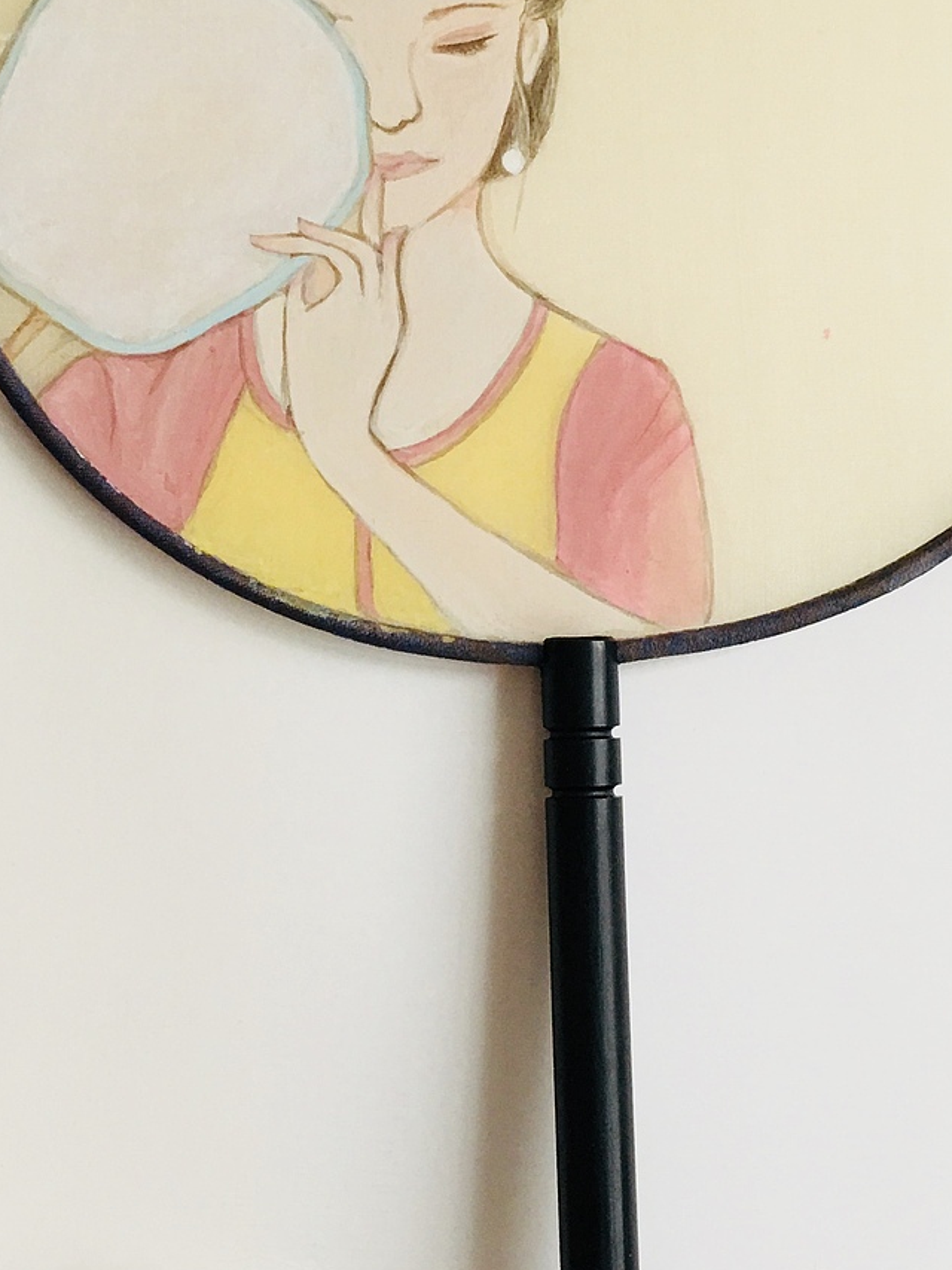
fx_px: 2128
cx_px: 419
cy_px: 524
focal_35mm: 58
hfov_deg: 25.2
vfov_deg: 33.2
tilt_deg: -70.0
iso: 40
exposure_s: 1/33
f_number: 2.2
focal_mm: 4.15
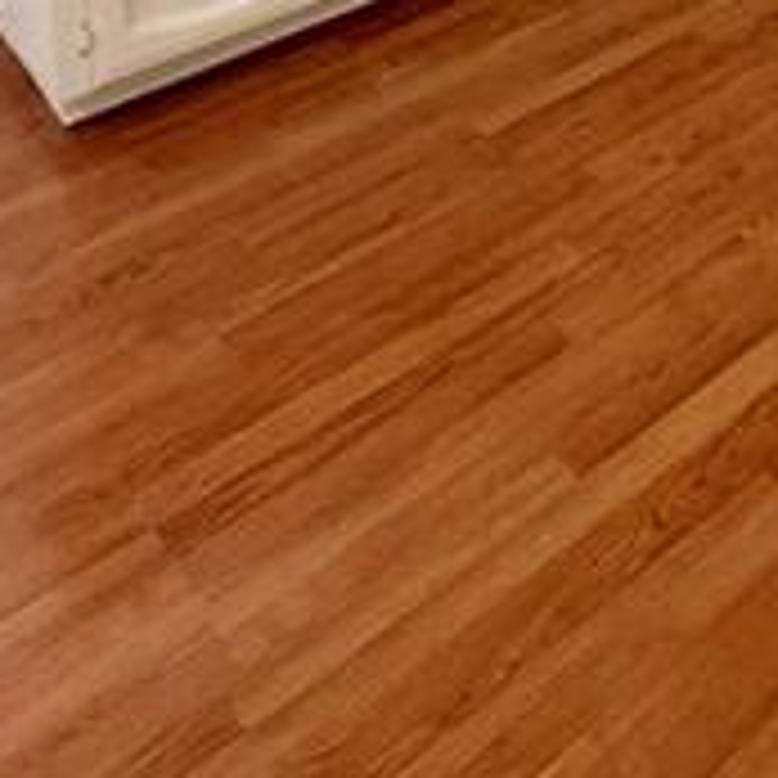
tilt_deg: -6.0
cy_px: -580
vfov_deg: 21.6
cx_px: 886
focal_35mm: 55
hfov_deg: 27.9
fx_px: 1399
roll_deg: +0.1
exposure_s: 1/60
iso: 250
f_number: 2.2
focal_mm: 2.22
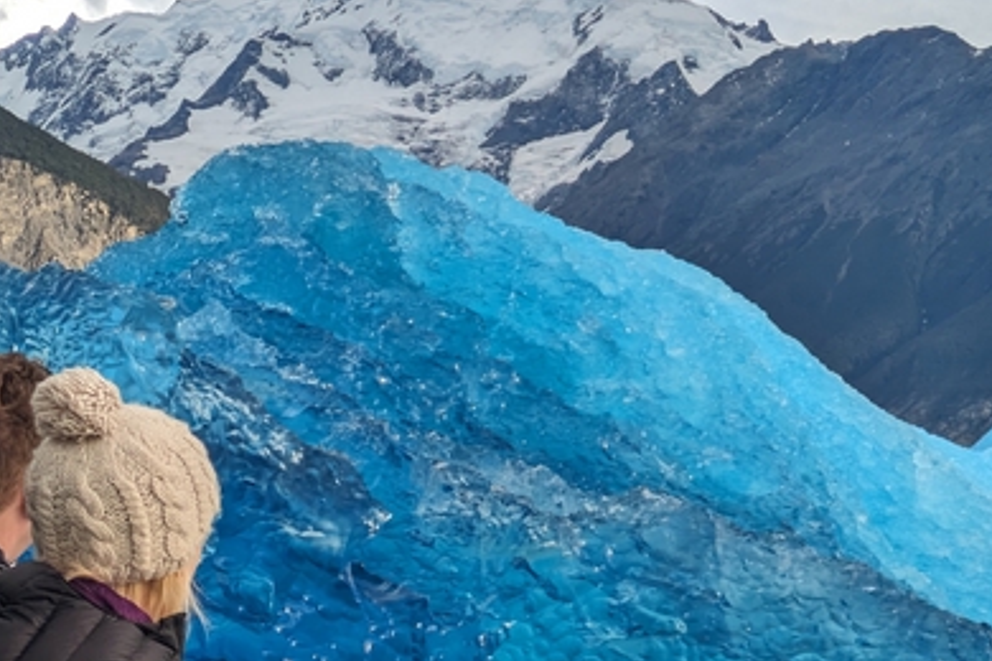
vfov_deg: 15.7
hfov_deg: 23.4
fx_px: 2397
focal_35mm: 87
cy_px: 475
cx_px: 532
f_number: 1.89
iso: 39
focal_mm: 5.43
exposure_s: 1/1488
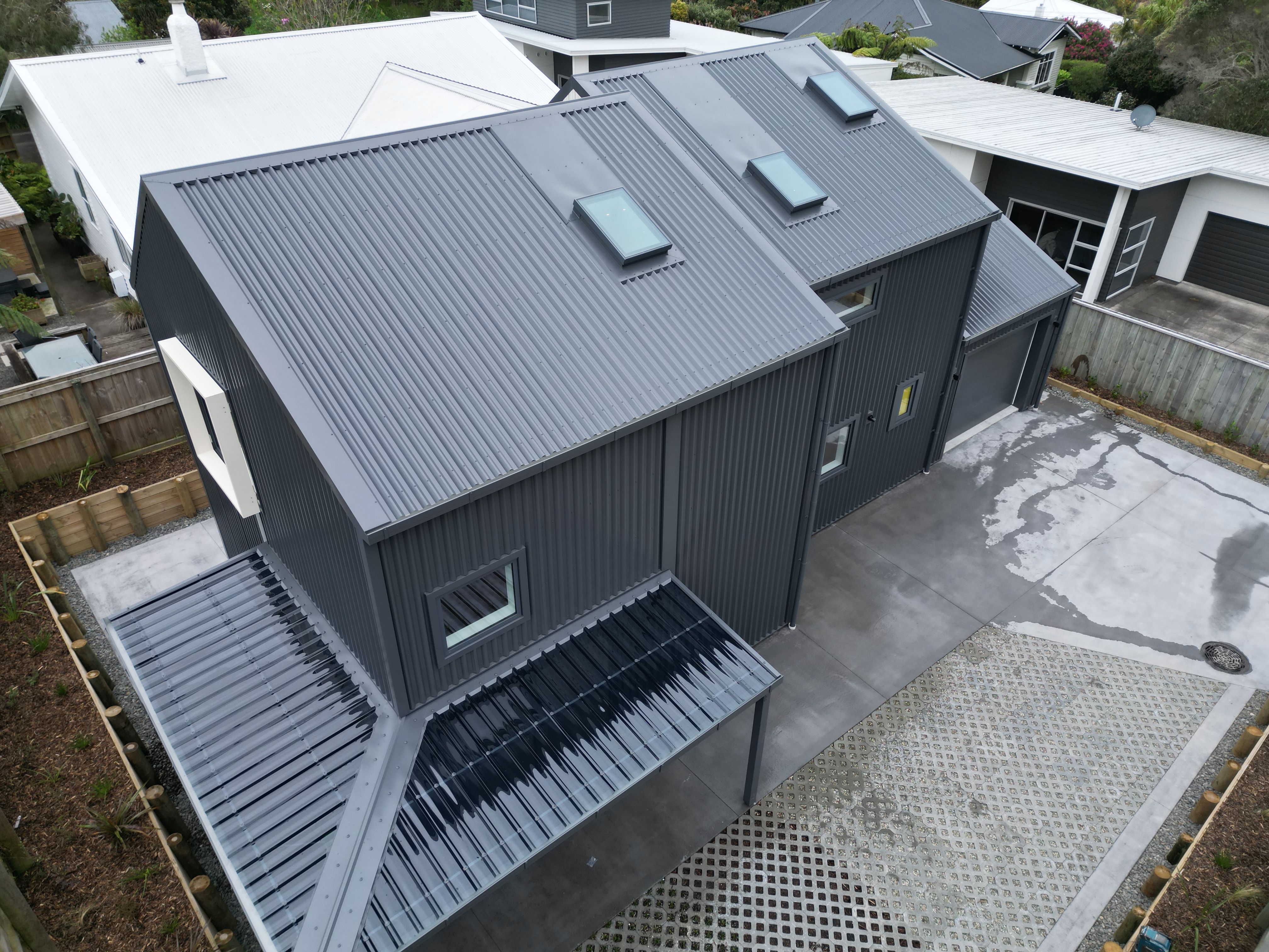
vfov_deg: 56.8
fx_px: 880
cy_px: 476
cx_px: 634
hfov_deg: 71.6
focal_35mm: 24
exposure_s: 1/640
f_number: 1.7
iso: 200
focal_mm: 6.72
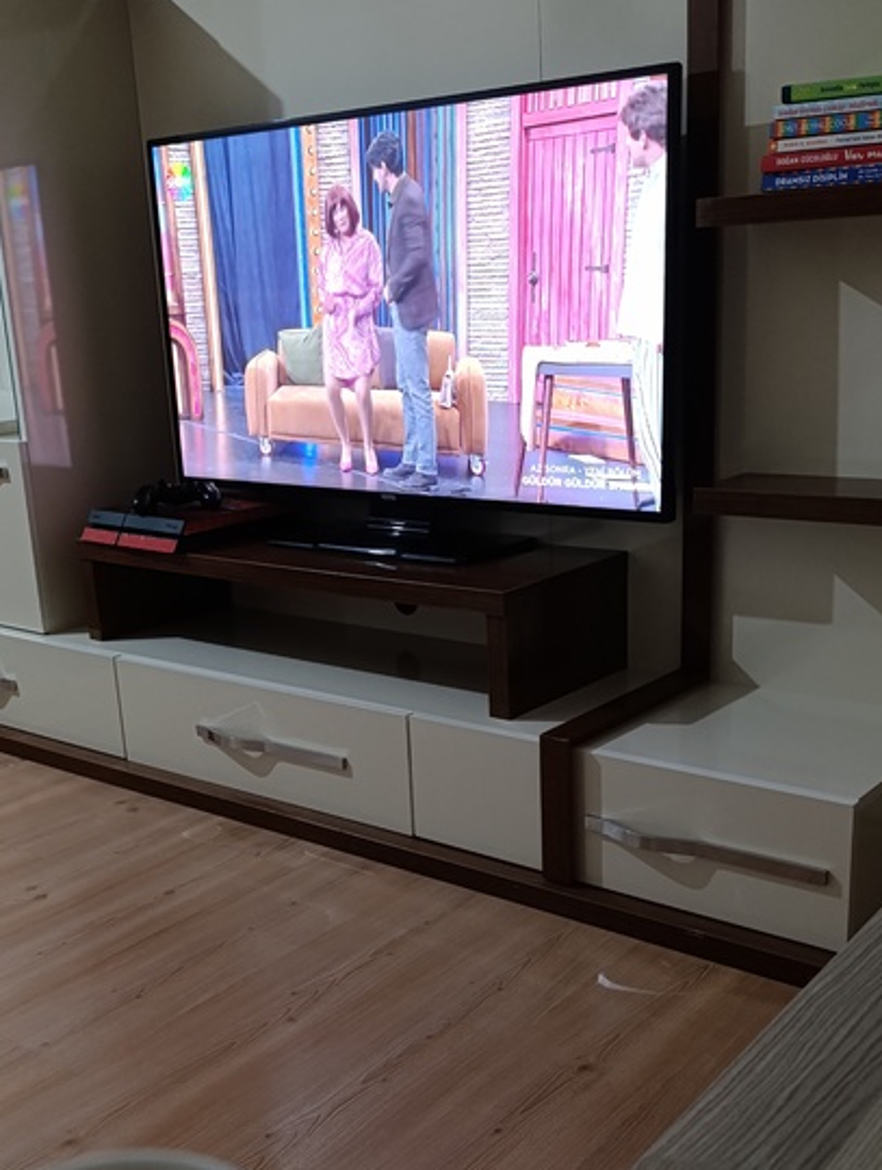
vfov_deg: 47.5
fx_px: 1321
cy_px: 708
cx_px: 418
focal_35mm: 39
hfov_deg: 36.9
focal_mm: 6.14
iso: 1250
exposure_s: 1/25
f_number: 1.6
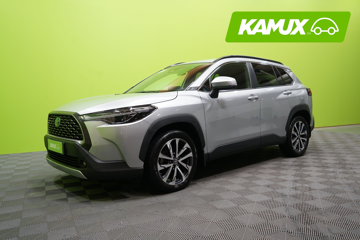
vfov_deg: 43.6
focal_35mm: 30
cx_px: 180
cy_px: 120
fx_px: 300
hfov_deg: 61.9
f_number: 4.5
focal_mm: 30
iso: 400
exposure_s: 1/40
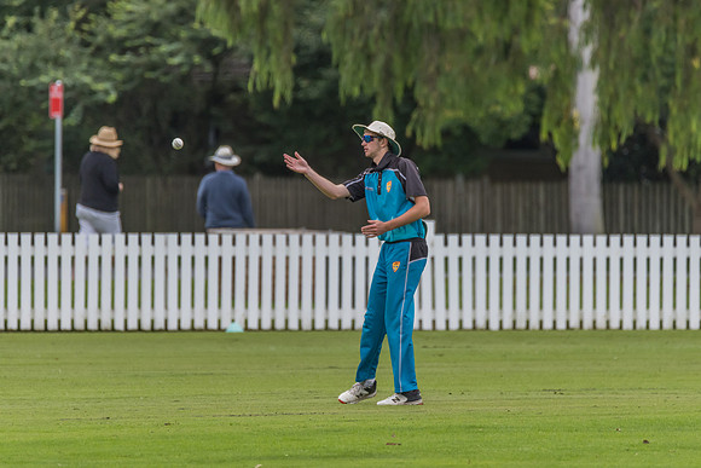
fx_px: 14177
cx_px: 375
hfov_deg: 2.8
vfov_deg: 1.9
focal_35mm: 728
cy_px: 222
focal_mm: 600
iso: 800
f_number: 6.3
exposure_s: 1/1600
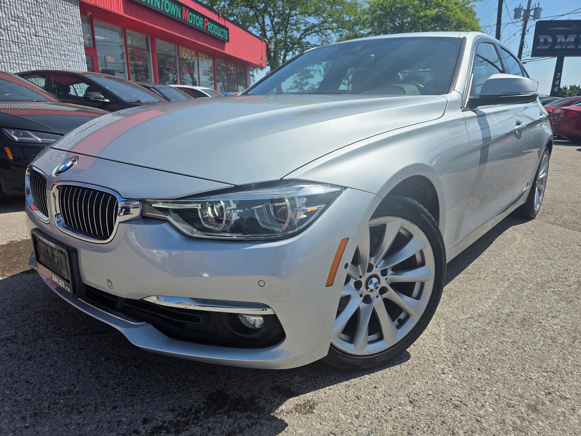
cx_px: 290
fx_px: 386
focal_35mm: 23
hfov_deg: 73.9
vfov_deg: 58.9
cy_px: 218
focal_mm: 6.3
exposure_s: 1/3891
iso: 32
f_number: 1.7
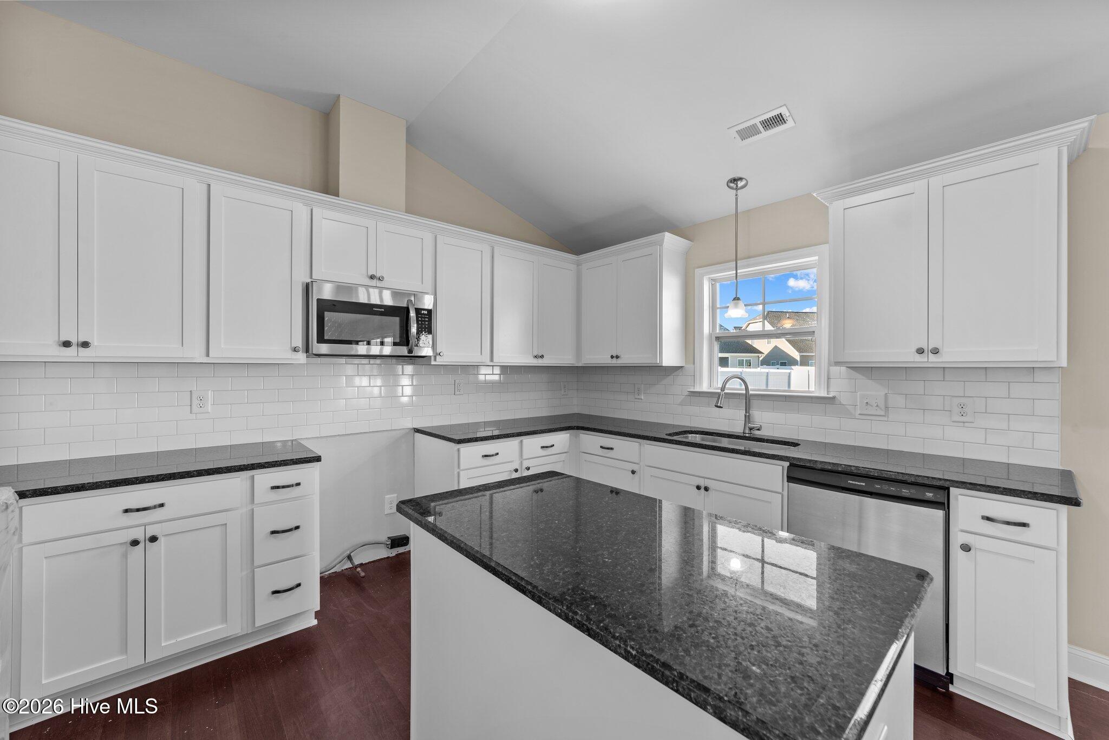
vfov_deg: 81.3
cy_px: 370
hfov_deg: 104.2
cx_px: 554
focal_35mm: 14
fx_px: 431
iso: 100
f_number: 9
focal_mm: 14
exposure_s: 1/1.67
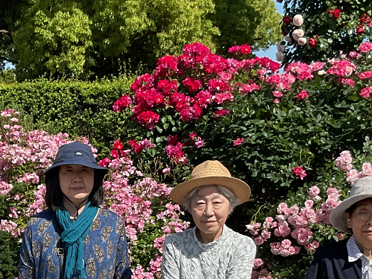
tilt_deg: -9.7
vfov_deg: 15.6
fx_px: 978
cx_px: 90
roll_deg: -2.5
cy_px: 344
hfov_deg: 21.3
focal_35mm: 91
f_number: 1.8
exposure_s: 1/1912
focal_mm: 3
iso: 16
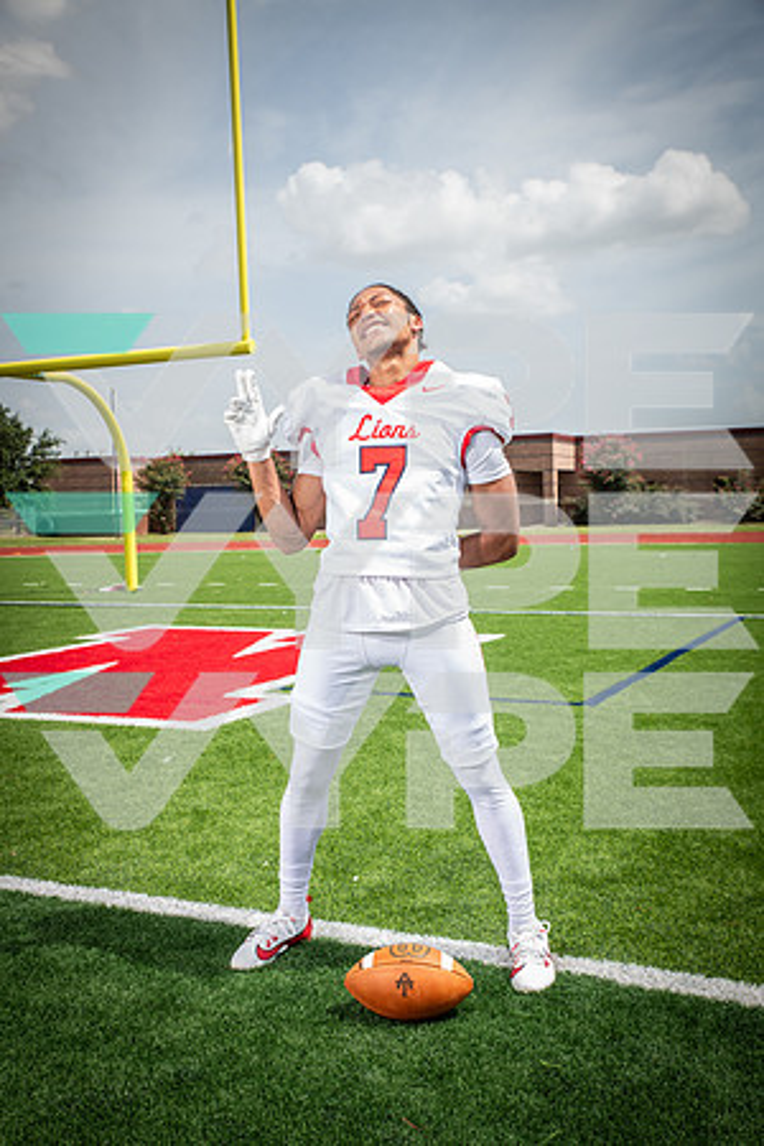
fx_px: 1210
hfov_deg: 35.1
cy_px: 573
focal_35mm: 38
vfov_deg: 50.7
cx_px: 382
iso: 200
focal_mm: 38
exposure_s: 1/500
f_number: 7.1
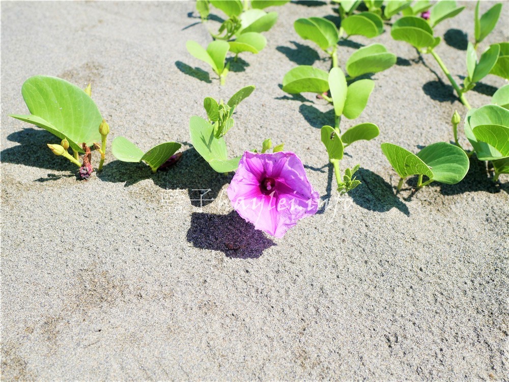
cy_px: 191
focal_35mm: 30
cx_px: 254
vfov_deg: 46.8
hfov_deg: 60.0
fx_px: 441
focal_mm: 15
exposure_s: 1/640
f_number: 4.5
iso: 200
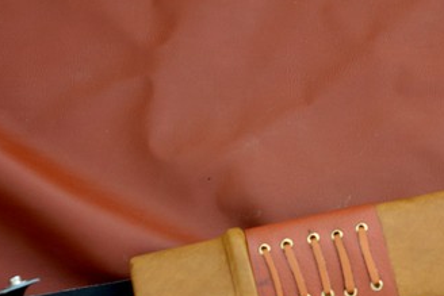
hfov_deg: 10.8
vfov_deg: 7.5
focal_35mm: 183
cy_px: 270
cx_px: 675
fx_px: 2258
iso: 250
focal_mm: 50
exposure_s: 1/125
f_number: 5.6
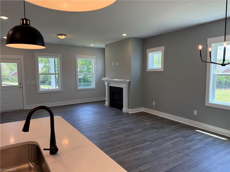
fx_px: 159
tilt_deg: -5.3
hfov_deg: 71.6
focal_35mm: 24
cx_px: 115
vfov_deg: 56.8
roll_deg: +0.5
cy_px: 86
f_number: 1.78
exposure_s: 1/233
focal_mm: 6.76
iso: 160
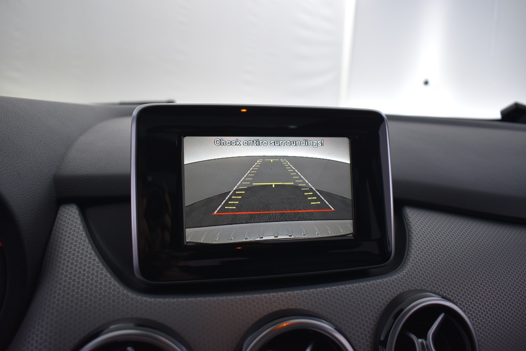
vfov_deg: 43.6
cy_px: 176
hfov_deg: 61.9
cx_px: 263
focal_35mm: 30
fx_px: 438
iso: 560
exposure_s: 1/30
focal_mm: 20
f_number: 3.8
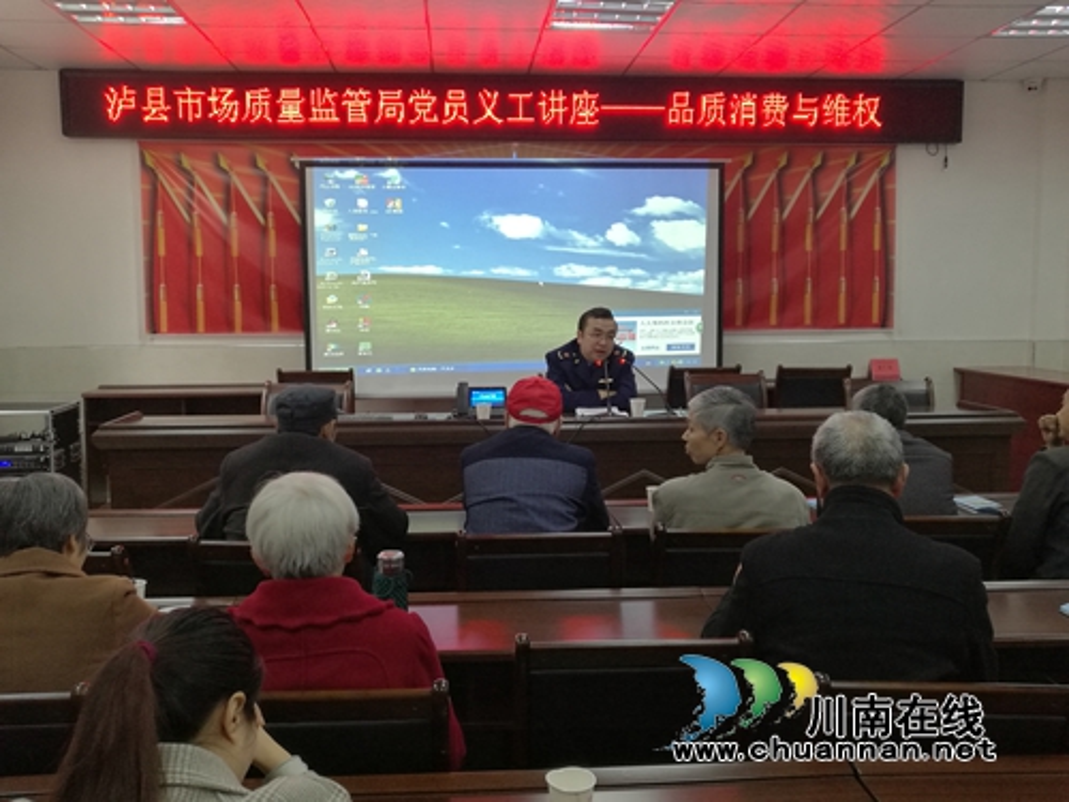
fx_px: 1019
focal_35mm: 33
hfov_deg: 55.4
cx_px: 534
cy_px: 401
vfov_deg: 42.9
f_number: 2
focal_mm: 4.04
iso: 200
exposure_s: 1/30
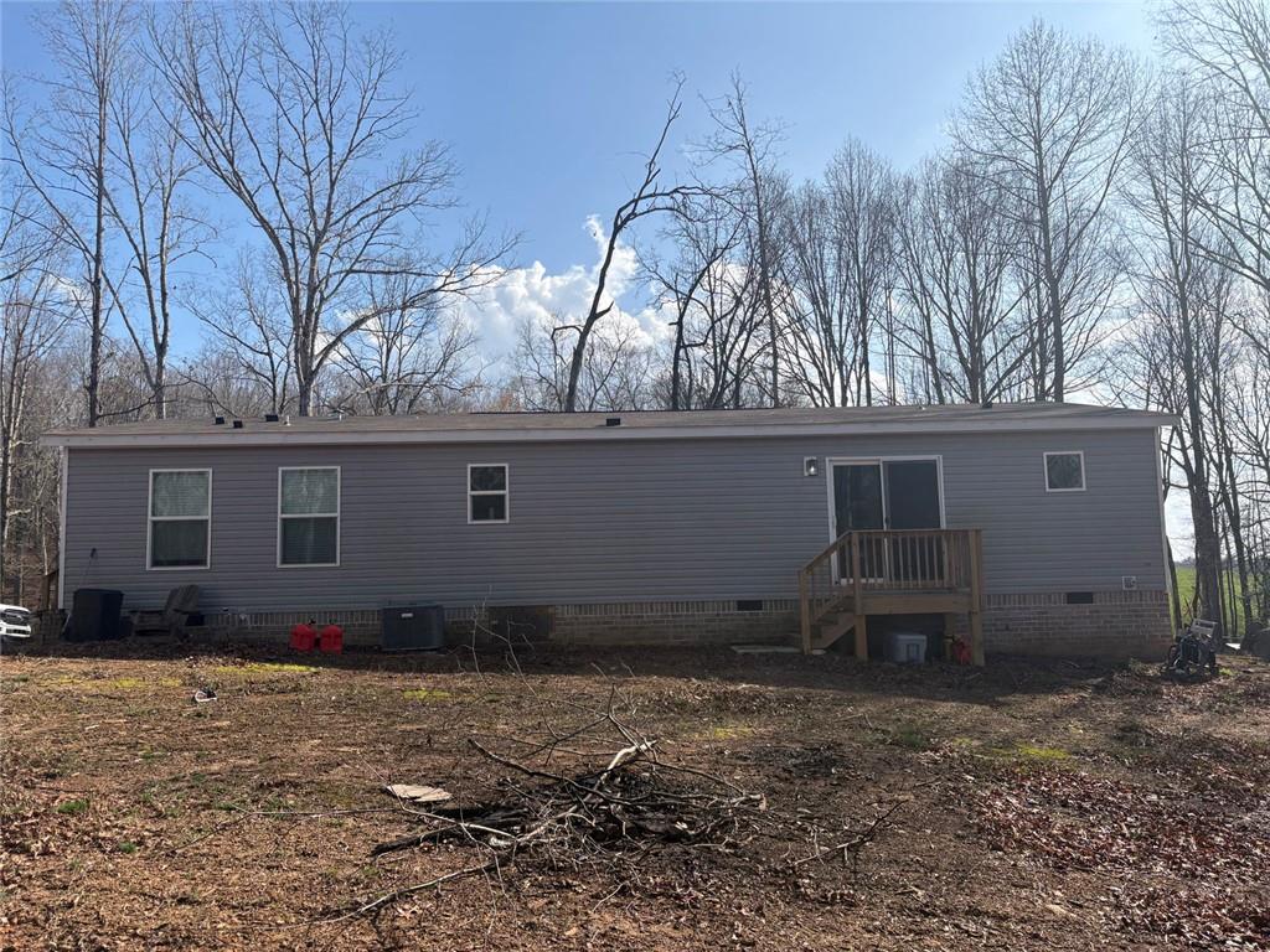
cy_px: 476
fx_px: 954
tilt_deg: +7.9
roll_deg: +1.8
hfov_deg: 67.3
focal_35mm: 26
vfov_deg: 53.1
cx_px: 635
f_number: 1.6
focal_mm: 5.96
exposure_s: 1/4329
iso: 50
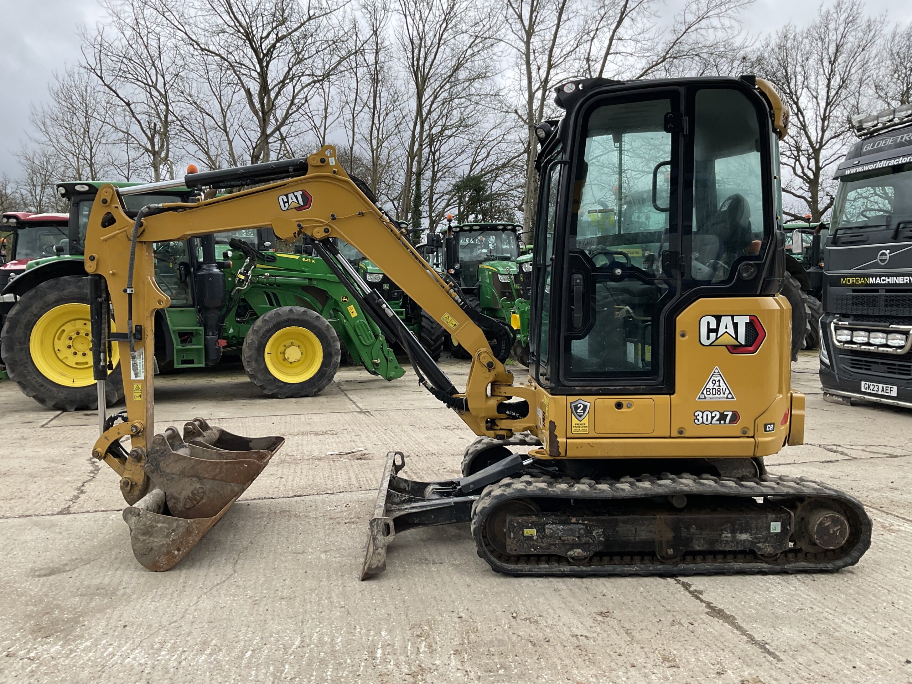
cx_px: 456
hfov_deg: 61.7
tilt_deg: -2.6
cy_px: 342
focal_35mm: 29
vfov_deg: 48.2
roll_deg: +2.5
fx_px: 764
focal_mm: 3
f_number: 1.8
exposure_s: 1/500
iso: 16
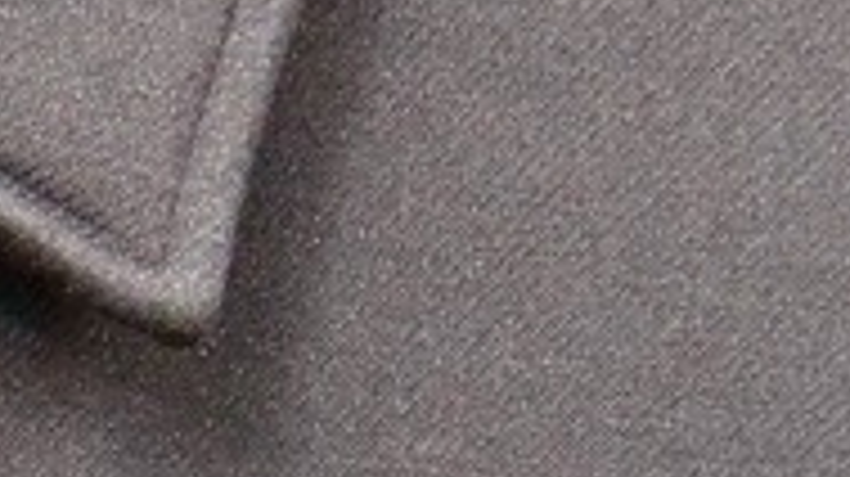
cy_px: 1413
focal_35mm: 177
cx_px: -301
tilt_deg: -13.9
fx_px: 3987
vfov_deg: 6.3
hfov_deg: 11.8
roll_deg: -0.2
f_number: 1.78
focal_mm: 6.76
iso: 250
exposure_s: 1/50
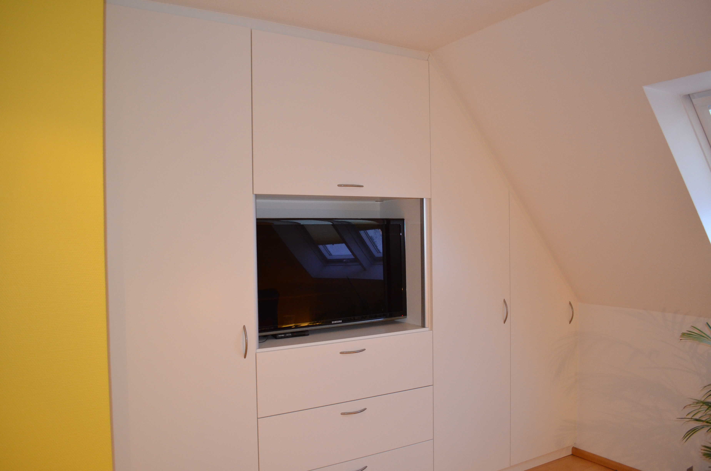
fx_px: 532
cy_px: 236
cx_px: 356
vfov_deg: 47.7
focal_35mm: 27
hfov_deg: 67.5
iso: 1600
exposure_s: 1/60
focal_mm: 18
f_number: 3.5
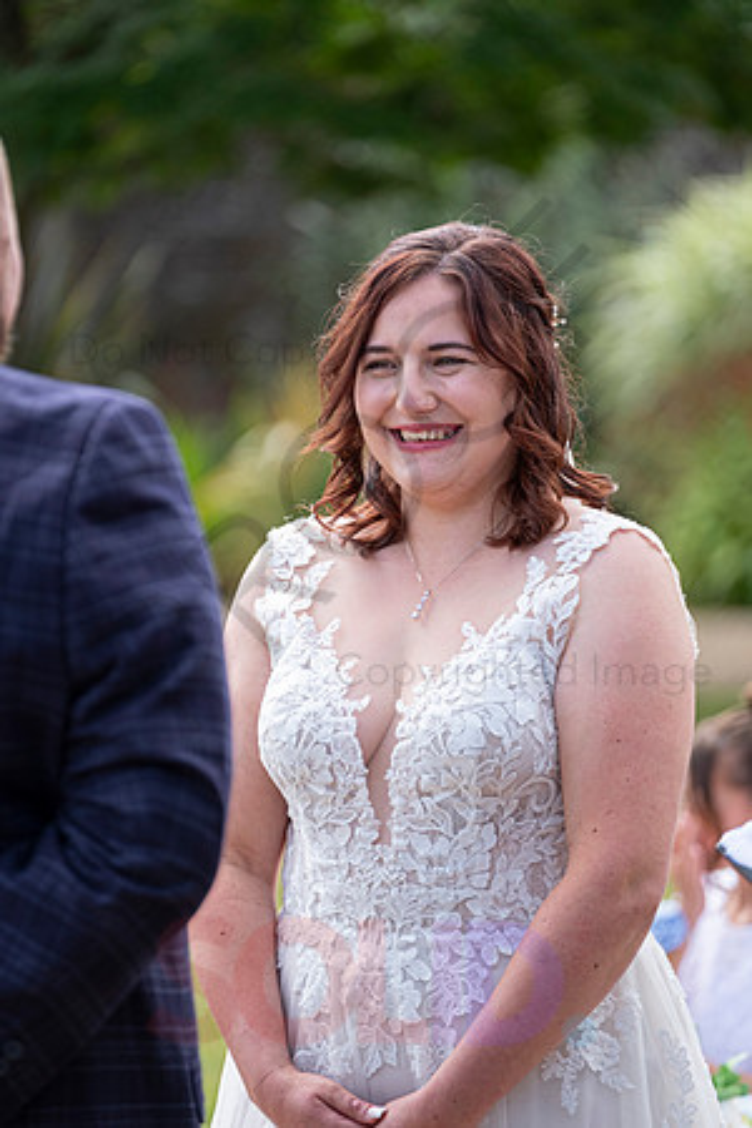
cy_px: 564
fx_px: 6579
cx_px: 376
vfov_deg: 9.8
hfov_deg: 6.5
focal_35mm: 210
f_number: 2.8
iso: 200
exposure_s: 1/1000
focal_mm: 140
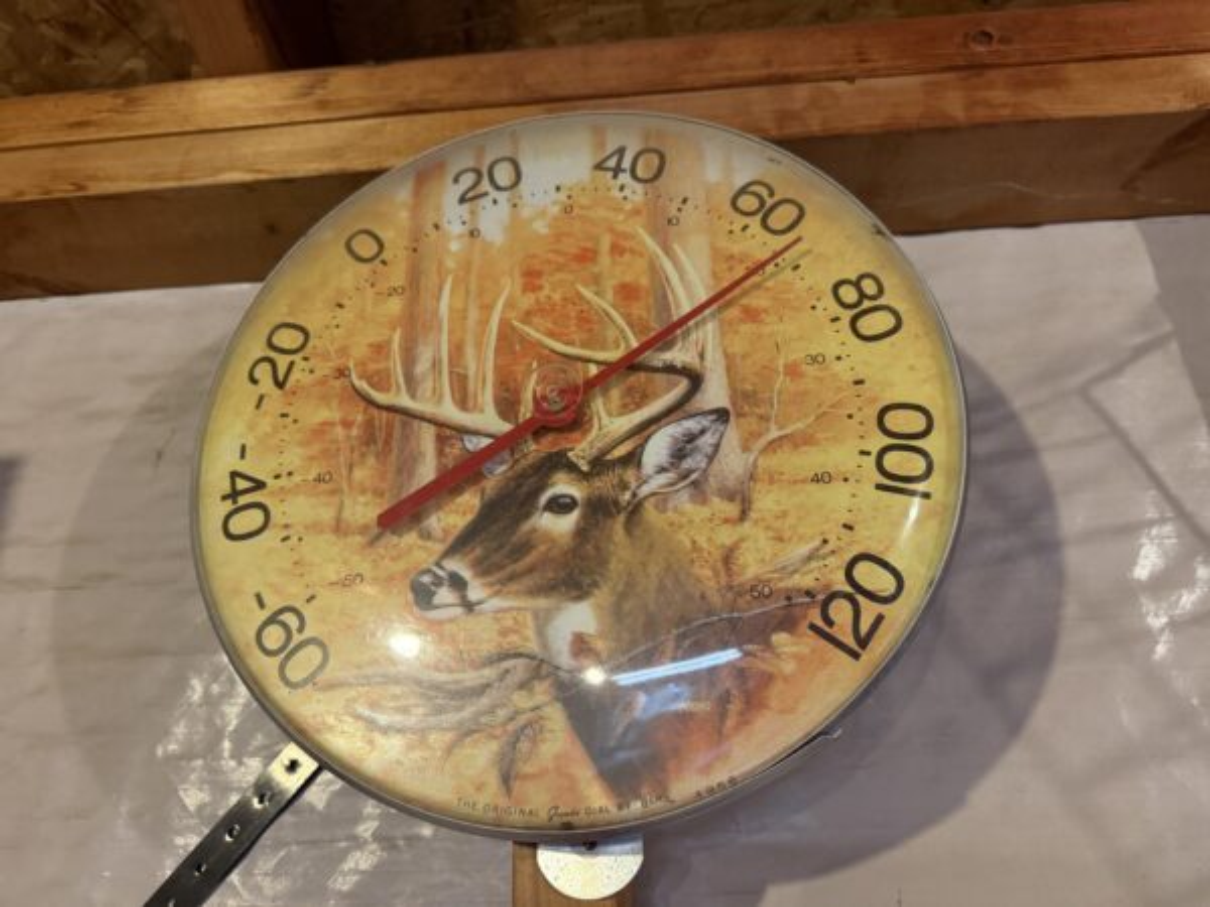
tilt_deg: +23.8
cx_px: 605
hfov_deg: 71.6
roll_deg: +1.6
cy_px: 454
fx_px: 839
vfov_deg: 56.8
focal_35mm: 24
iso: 500
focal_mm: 6.76
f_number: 1.78
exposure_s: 1/60
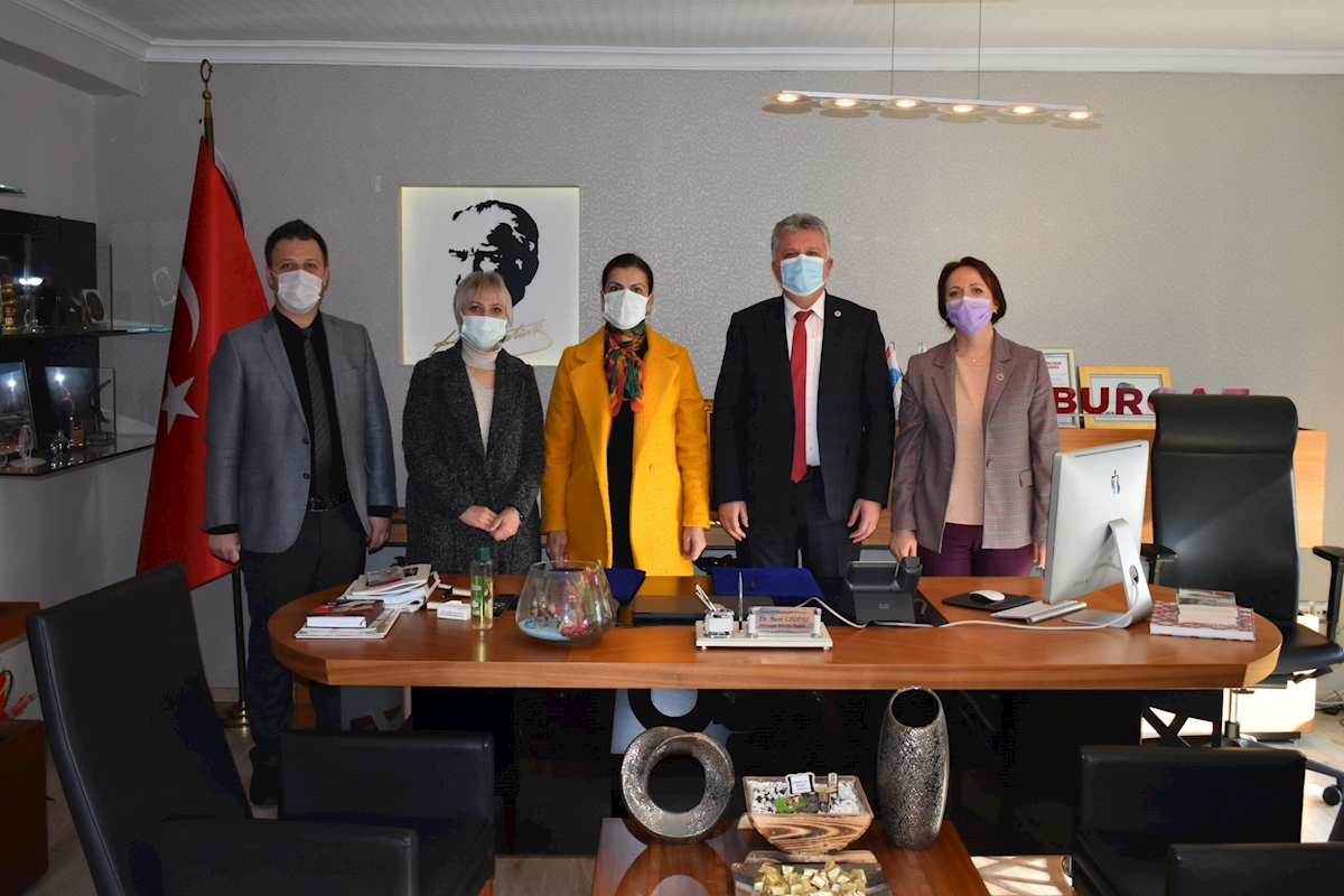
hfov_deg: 51.3
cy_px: 448
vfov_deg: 35.5
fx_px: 1400
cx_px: 672
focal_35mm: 38
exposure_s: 1/125
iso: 800
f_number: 4
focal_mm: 25
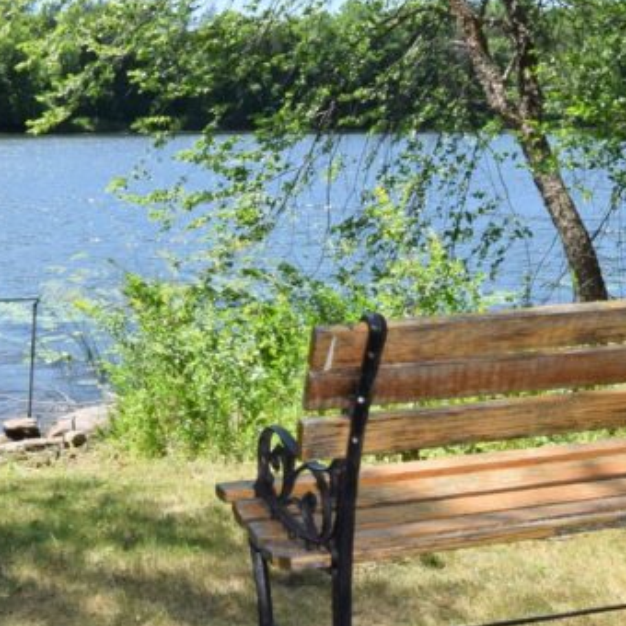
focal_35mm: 58
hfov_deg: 29.1
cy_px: 214
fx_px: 1197
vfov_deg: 29.1
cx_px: 199
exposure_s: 1/200
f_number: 18
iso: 320
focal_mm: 13
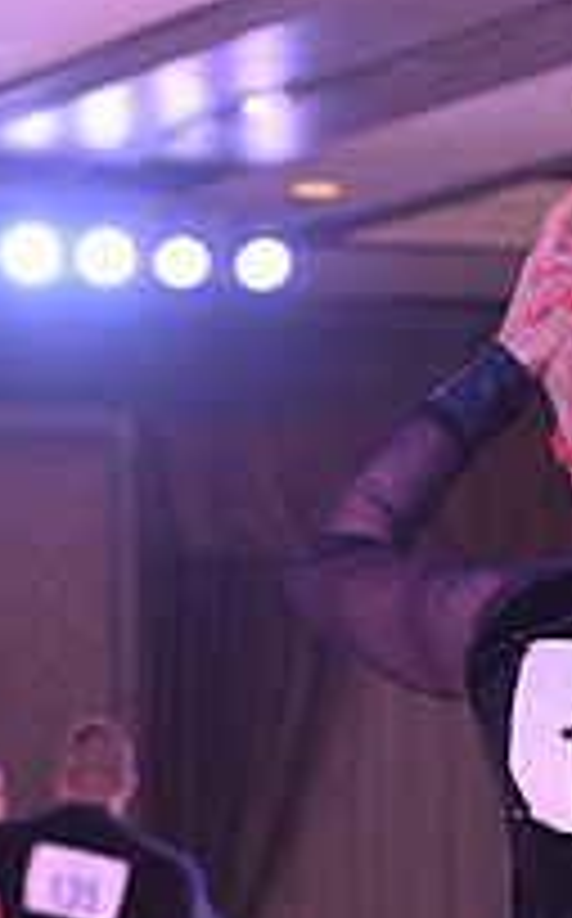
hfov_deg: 5.0
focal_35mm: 261
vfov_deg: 7.9
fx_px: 6528
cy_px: 1202
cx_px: 831
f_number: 6.3
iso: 5000
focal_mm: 90
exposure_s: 1/400
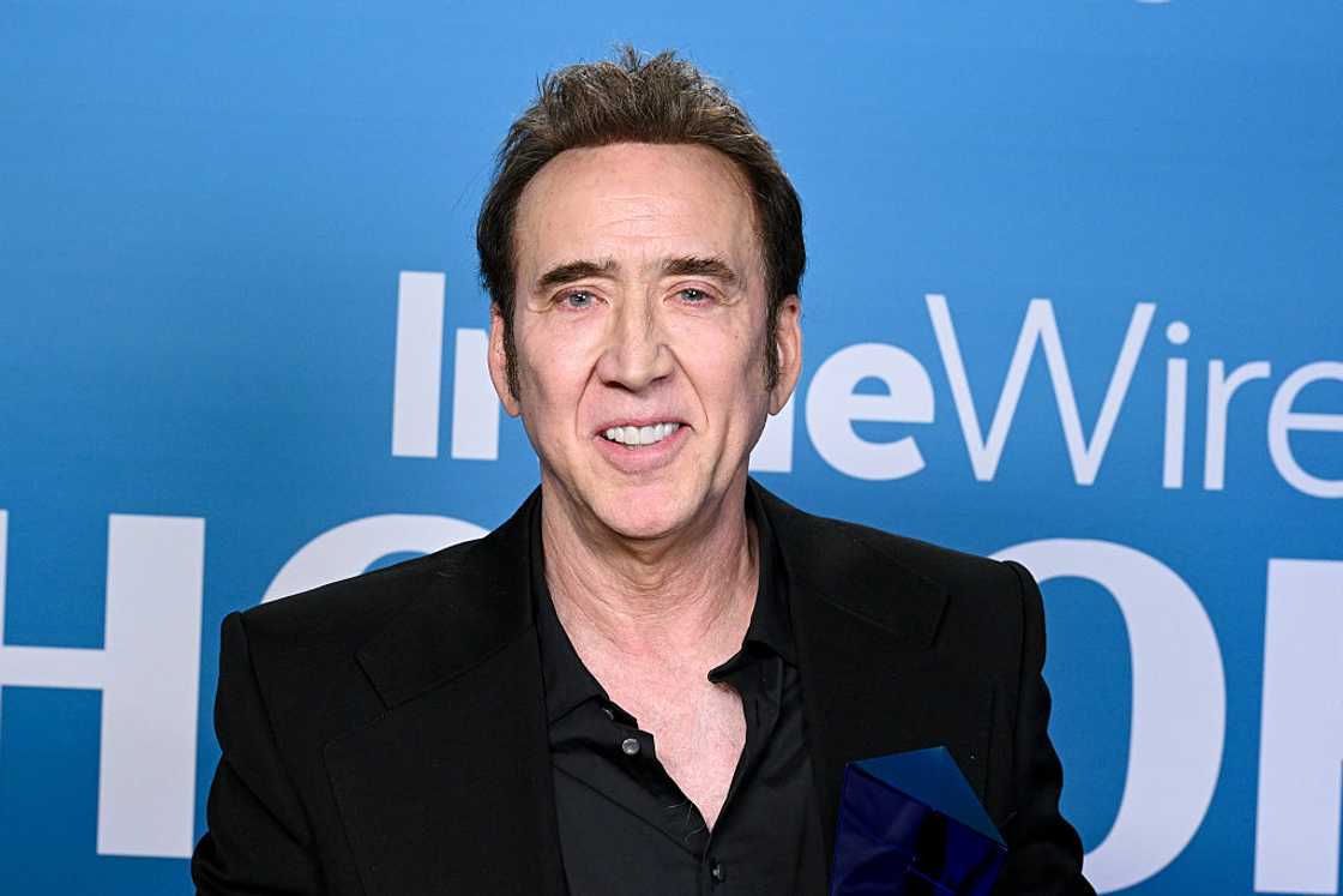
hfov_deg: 31.4
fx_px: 2388
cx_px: 672
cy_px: 448
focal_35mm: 64
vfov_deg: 21.2
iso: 3200
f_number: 8
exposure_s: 1/160
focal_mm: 64
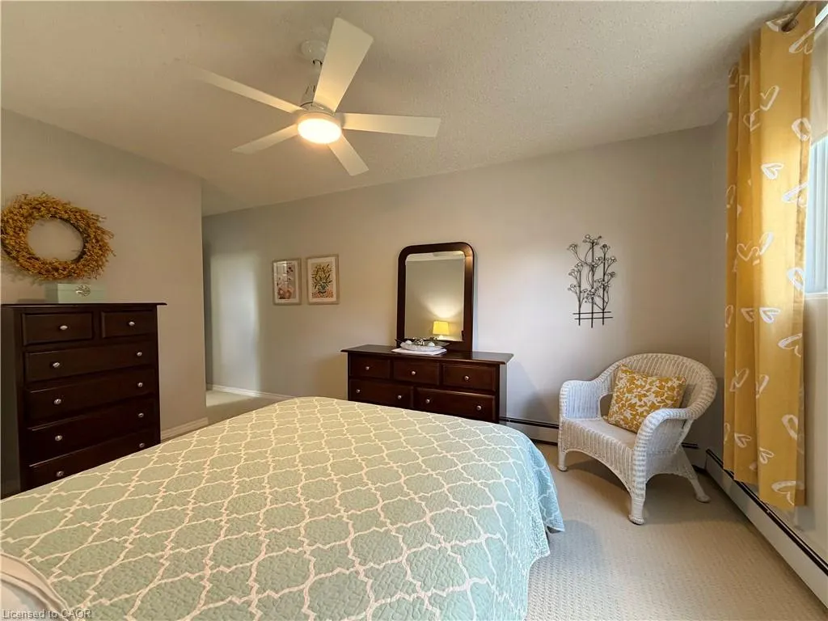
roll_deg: +0.8
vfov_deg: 85.7
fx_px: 335
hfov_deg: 102.1
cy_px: 310
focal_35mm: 14
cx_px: 414
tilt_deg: -1.2
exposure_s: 1/60
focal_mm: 2.22
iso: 250
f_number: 2.2
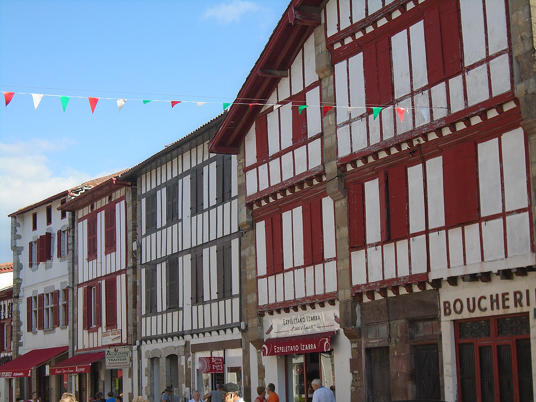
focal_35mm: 68
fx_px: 1053
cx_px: 268
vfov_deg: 21.6
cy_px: 201
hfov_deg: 28.6
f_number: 5.5
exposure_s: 1/250
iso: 100
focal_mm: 12
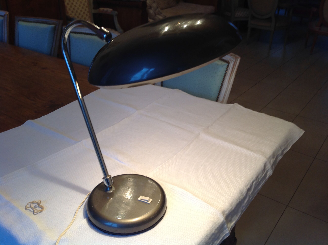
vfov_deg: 40.6
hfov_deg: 52.7
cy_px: 122
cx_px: 164
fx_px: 331
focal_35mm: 35
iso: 50
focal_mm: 4.28
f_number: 2.4
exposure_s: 1/17
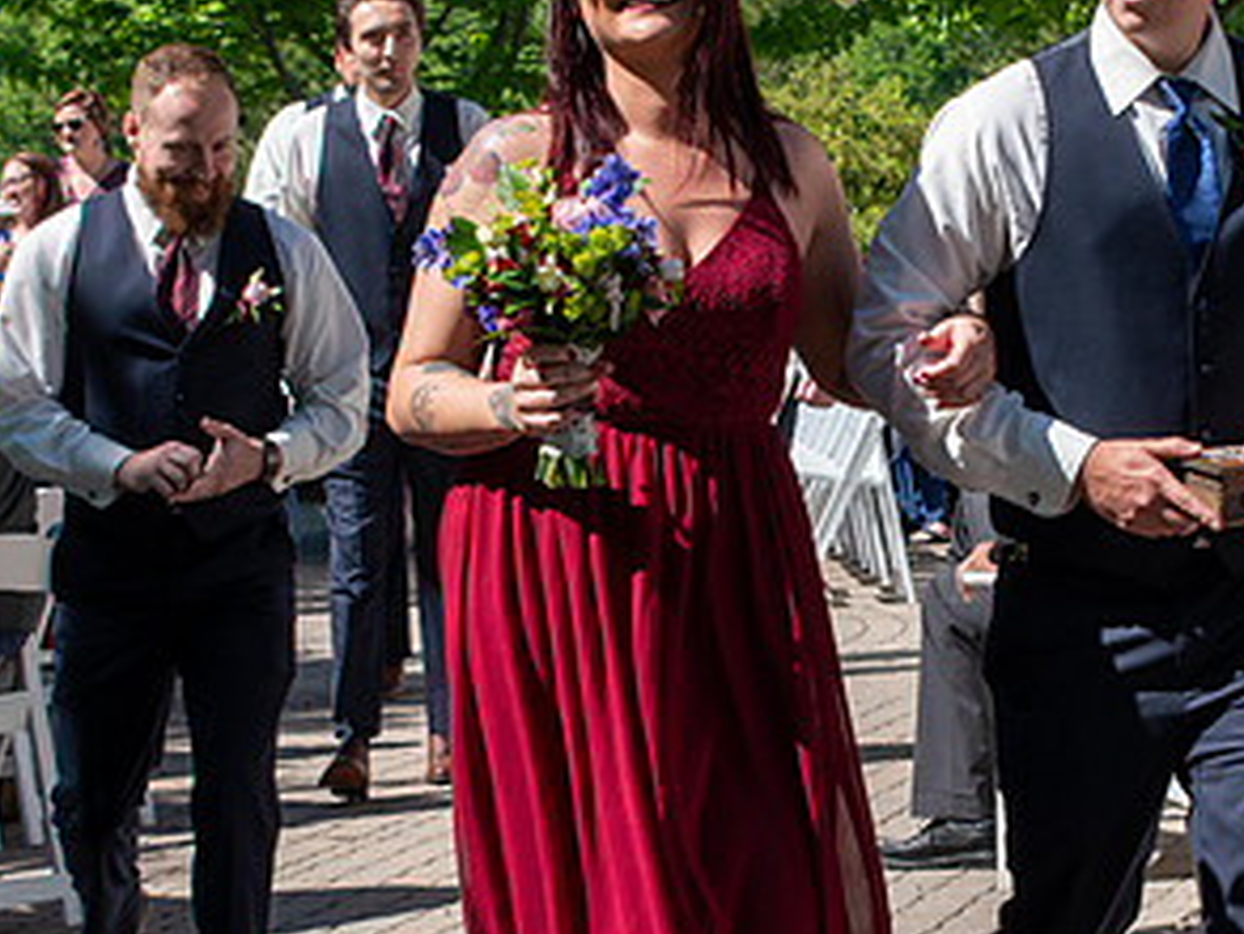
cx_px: 918
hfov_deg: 12.4
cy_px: 542
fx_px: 5716
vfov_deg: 9.3
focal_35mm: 159
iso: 200
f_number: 10
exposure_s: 1/400
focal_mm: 40
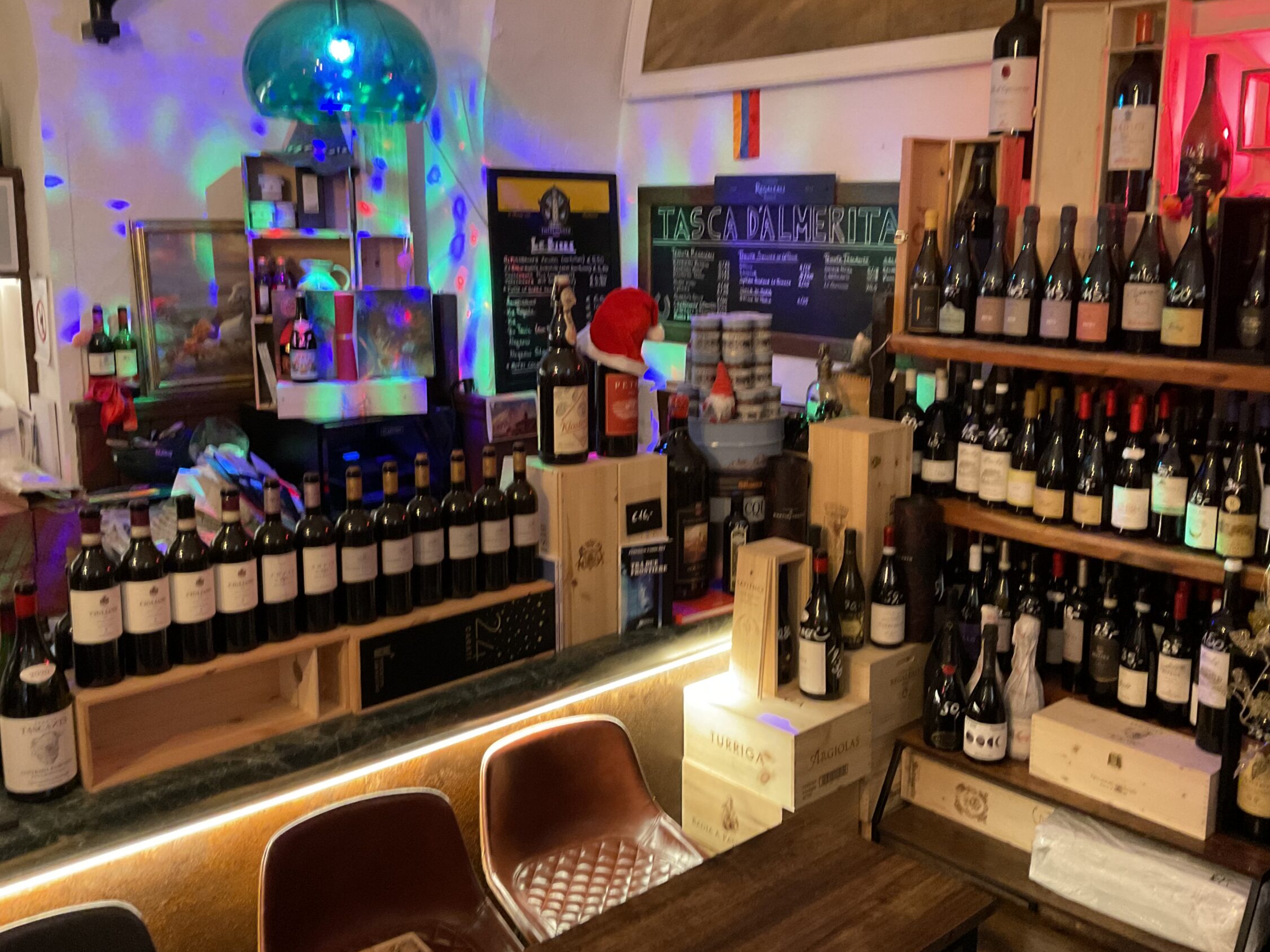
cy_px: 431
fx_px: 1211
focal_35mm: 33
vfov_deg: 42.9
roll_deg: -0.7
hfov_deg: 55.3
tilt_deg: -10.7
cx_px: 677
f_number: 1.8
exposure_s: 1/25
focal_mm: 3
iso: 320
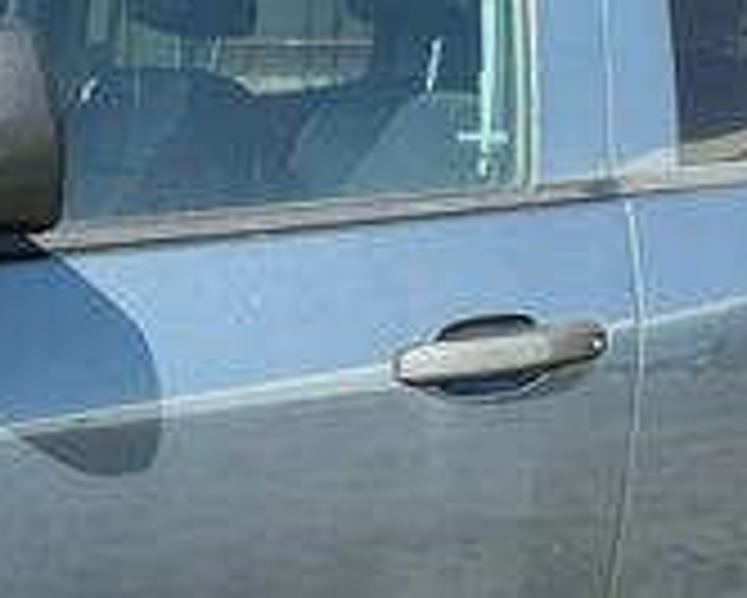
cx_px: 158
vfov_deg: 22.5
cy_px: 567
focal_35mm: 66
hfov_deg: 28.1
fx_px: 1460
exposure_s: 1/606
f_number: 1.8
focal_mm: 3
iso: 25
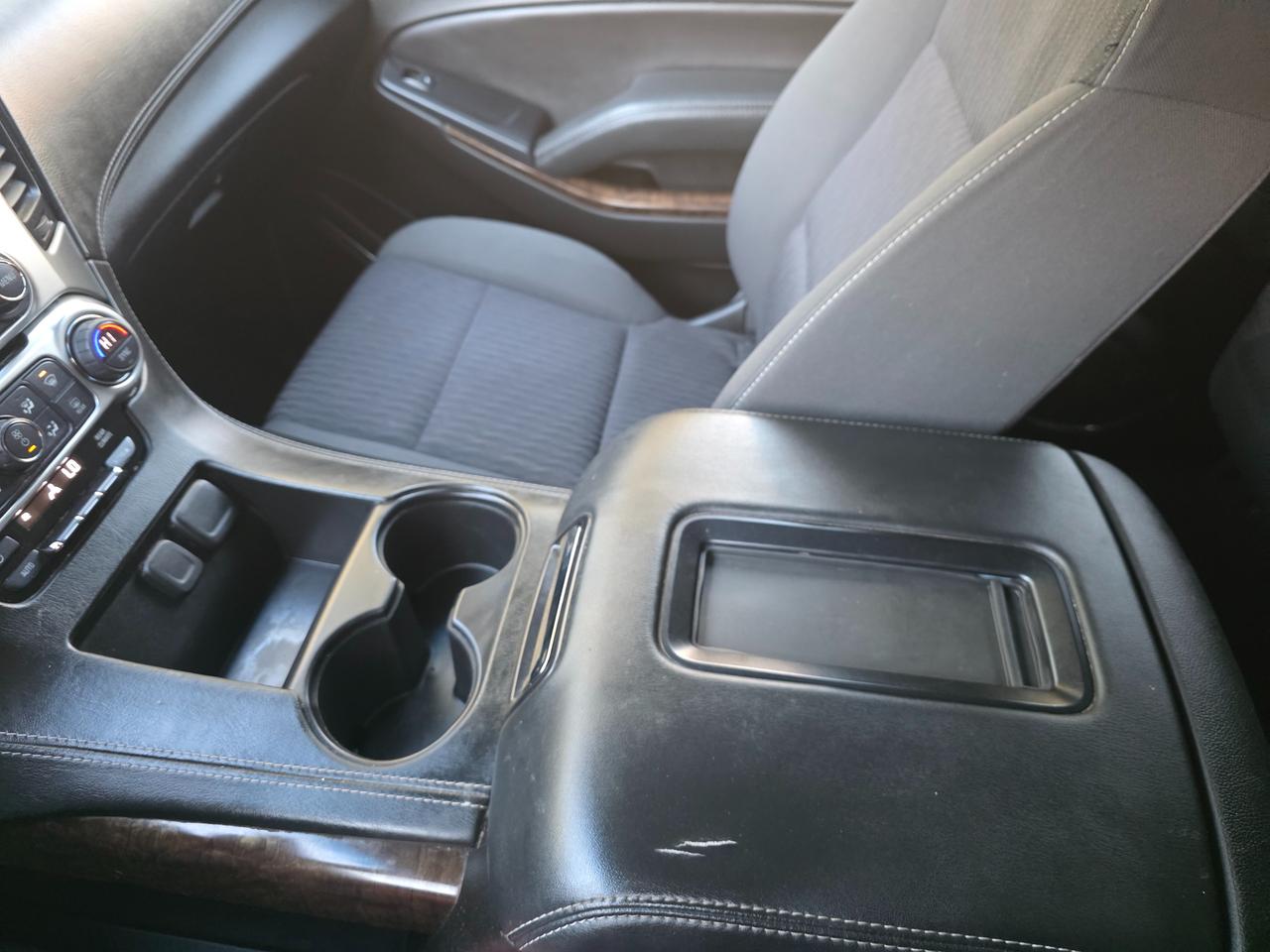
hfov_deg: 73.9
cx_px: 635
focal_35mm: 23
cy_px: 476
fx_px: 844
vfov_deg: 58.9
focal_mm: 6.3
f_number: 1.7
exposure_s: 1/100
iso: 1000
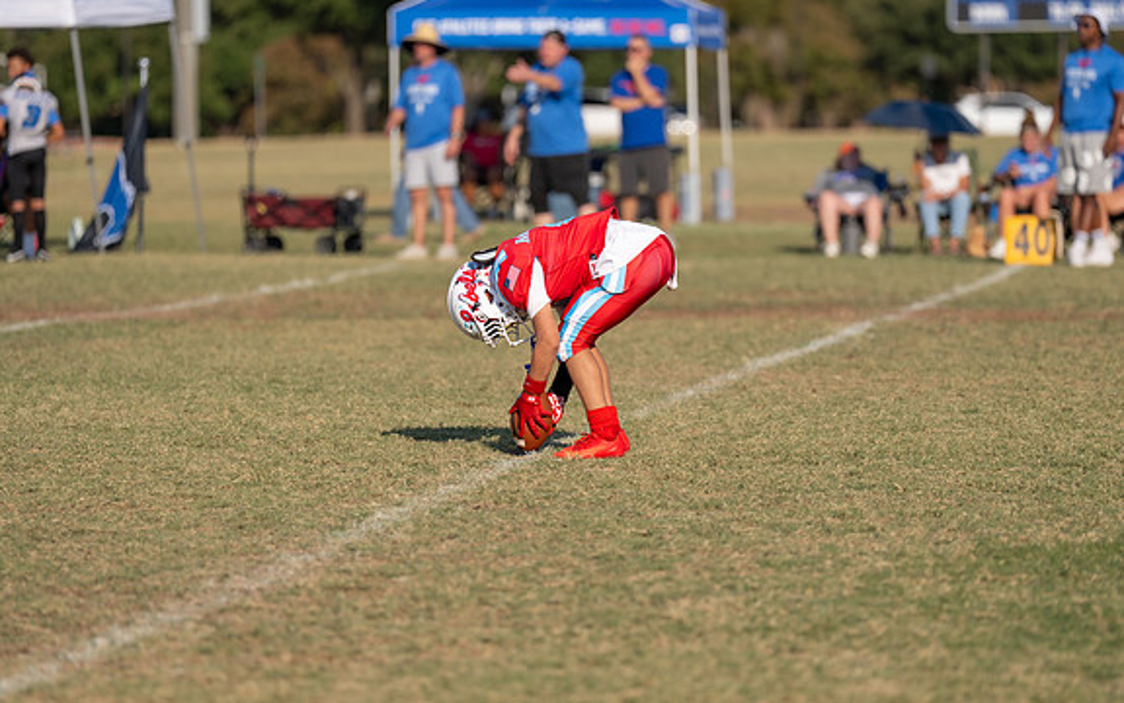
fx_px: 7046
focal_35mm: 230
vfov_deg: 5.7
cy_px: 335
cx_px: 604
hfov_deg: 9.1
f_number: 3.2
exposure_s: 1/3200
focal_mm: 200
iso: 125
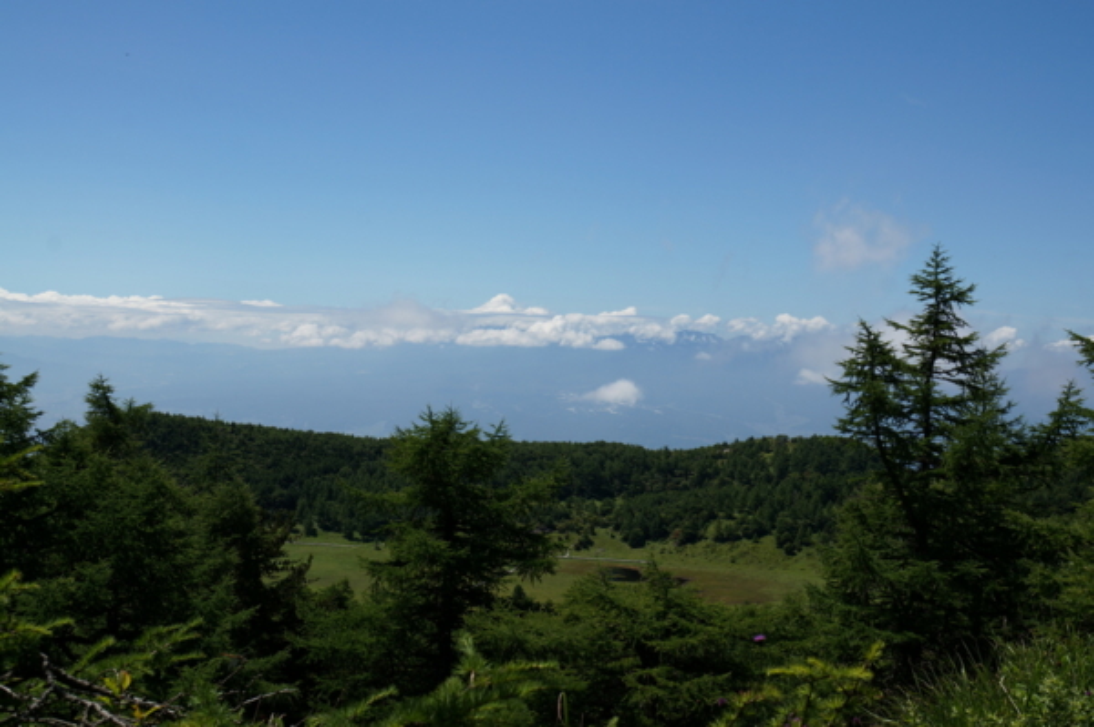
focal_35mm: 45
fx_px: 1366
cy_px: 364
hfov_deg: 43.6
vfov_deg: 29.8
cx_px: 547
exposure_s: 1/320
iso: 100
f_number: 9
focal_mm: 30
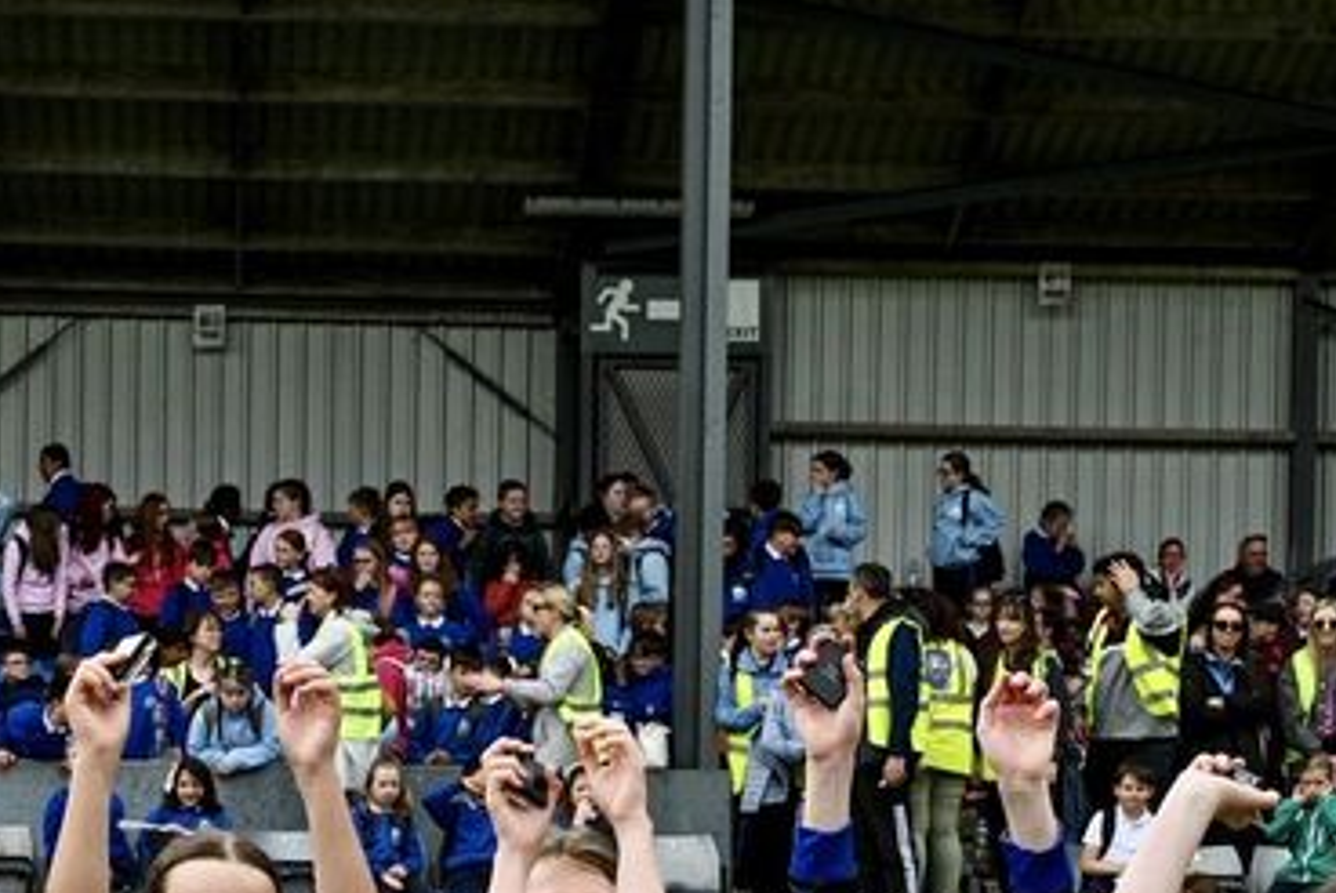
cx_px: 236
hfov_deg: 17.8
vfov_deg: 11.6
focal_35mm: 114
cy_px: 1321
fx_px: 4234
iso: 320
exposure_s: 1/640
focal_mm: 35
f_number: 8
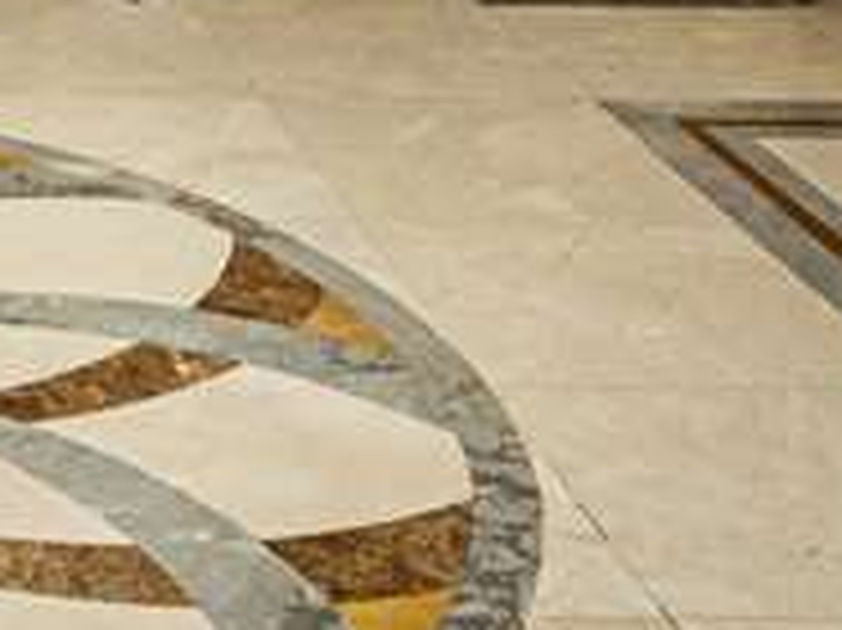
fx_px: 2625
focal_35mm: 108
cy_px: -808
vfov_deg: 11.6
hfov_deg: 16.6
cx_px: -410
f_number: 8
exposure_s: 1/4
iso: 100
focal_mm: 14
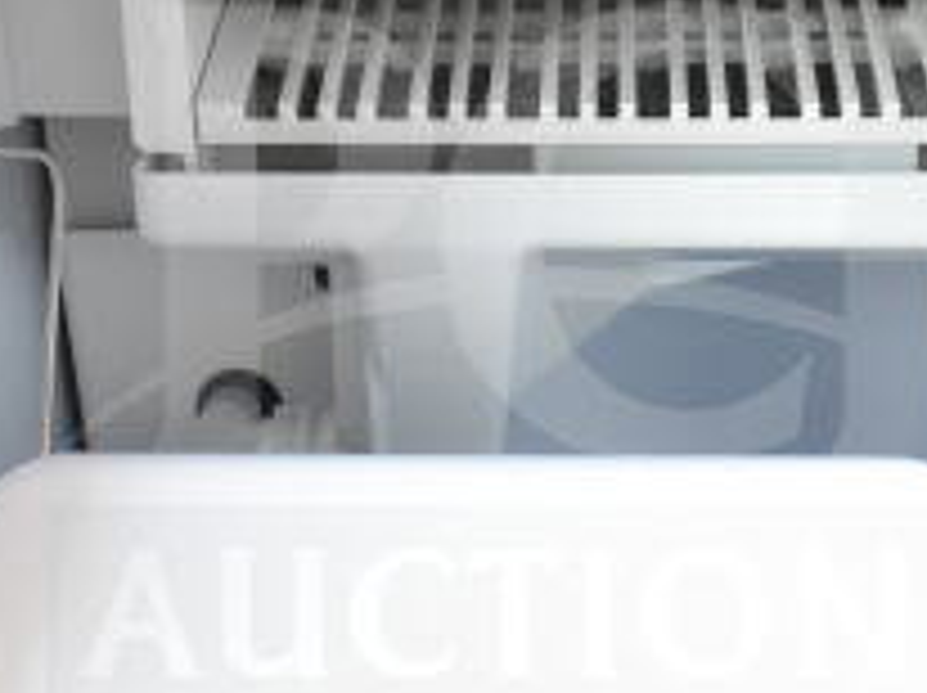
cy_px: 362
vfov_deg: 19.1
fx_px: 2060
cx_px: 549
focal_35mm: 77
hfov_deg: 25.3
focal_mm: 18
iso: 1600
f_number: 5.6
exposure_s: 1/125
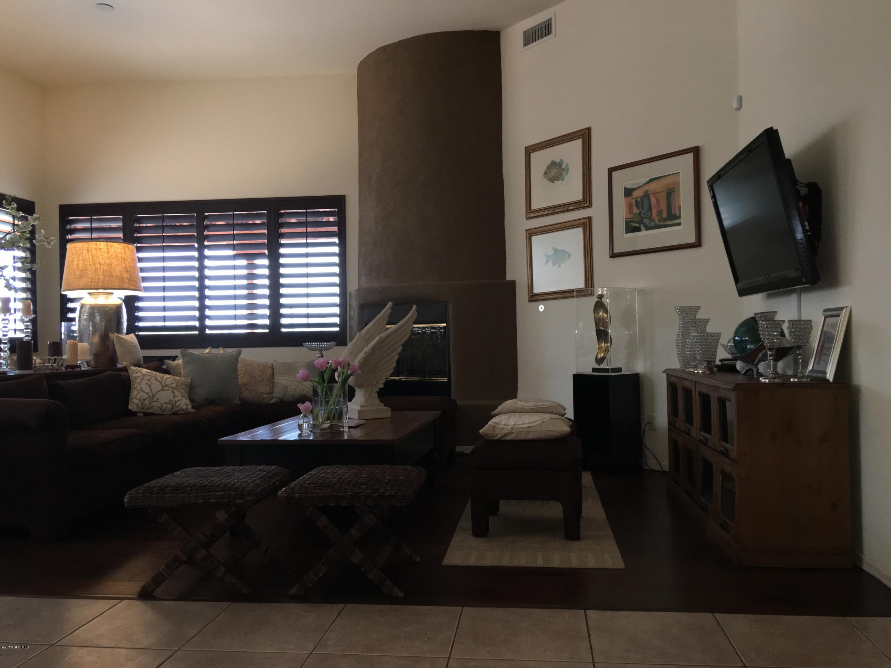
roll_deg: +0.3
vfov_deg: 48.2
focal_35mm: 29
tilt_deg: +2.6
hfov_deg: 61.7
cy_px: 334
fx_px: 746
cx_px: 446
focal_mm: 4.15
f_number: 2.2
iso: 100
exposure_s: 1/30
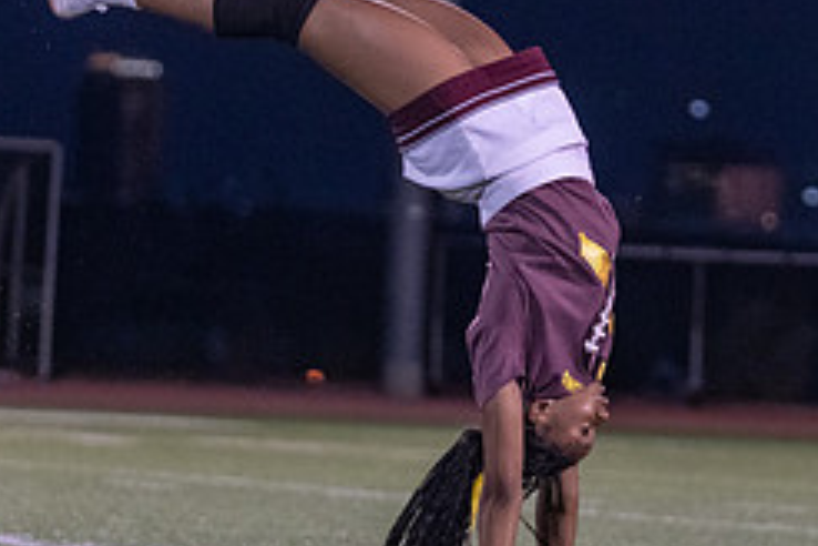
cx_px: 556
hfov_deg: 6.7
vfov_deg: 4.4
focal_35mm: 309
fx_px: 7021
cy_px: 214
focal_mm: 108
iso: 5000
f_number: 2.8
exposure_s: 1/1000
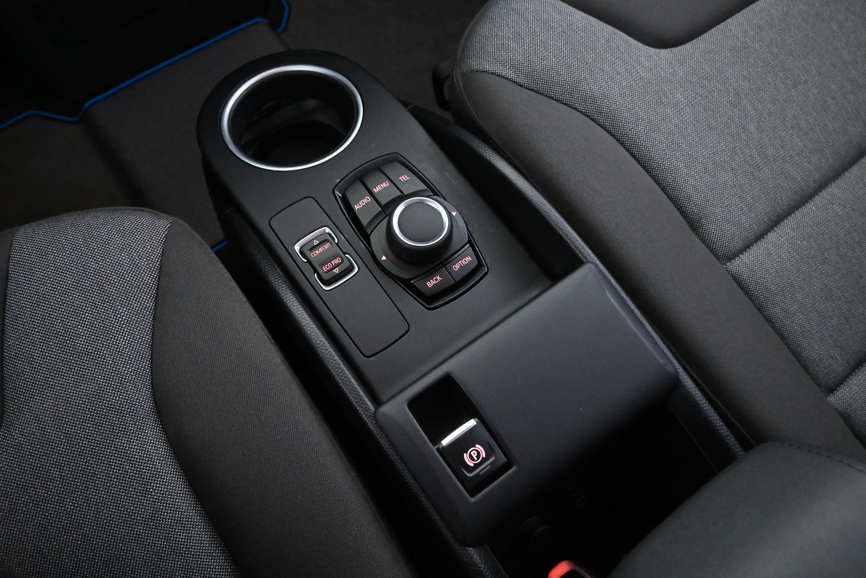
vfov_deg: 45.7
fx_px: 686
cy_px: 289
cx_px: 433
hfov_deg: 64.6
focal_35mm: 28
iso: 7200
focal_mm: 19
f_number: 4.5
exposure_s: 1/30
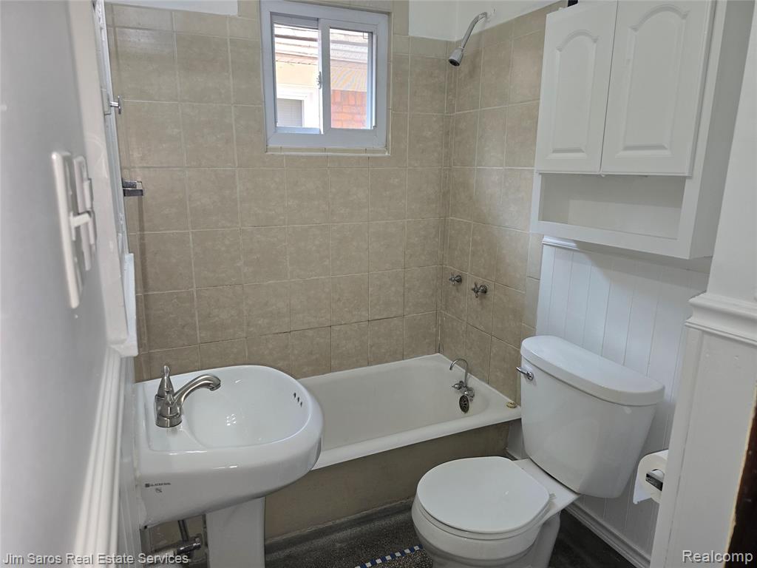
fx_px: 503
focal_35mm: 23
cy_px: 284
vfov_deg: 58.9
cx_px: 378
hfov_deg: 73.9
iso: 50
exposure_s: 1/60
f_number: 1.7
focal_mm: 6.3
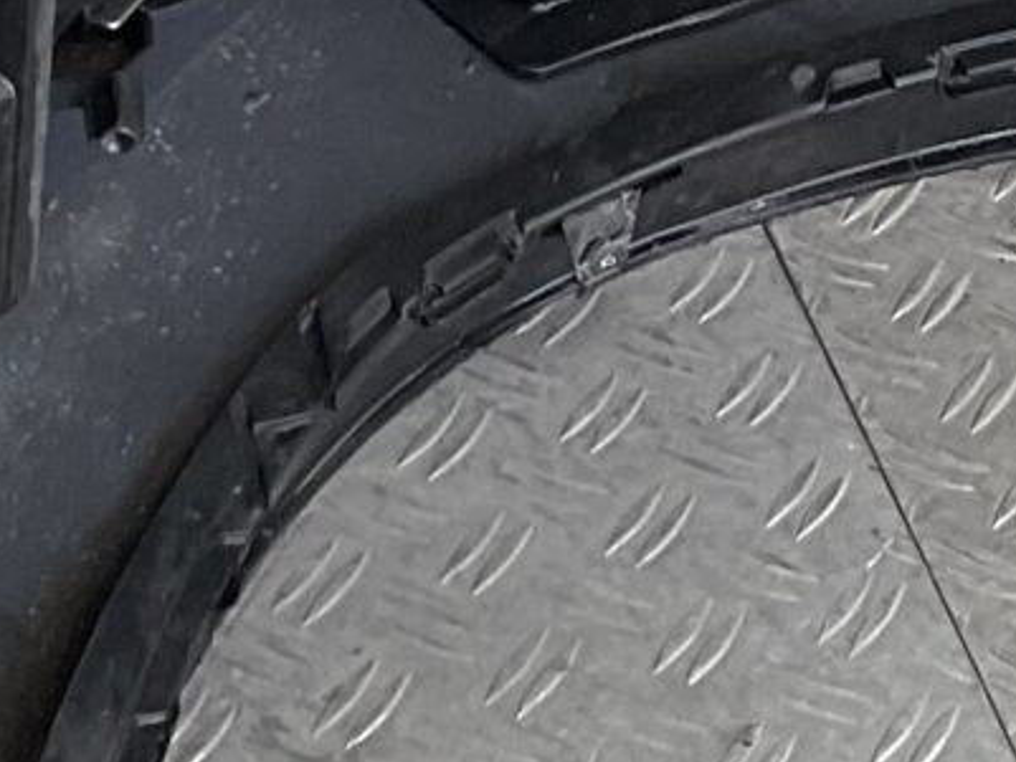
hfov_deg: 10.5
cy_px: -304
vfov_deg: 7.9
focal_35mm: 185
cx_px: 1216
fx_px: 5431
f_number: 1.8
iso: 25
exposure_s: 1/100
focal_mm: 3
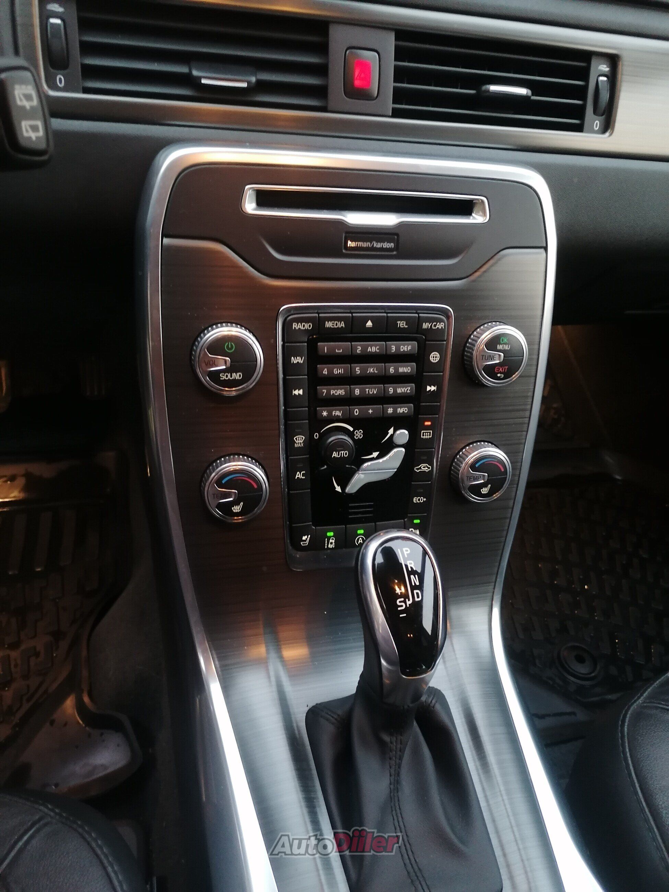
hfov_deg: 51.4
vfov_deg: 65.3
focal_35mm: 27
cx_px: 334
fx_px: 696
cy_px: 446
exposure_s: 1/16.7
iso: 640
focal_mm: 4.75
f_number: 1.8
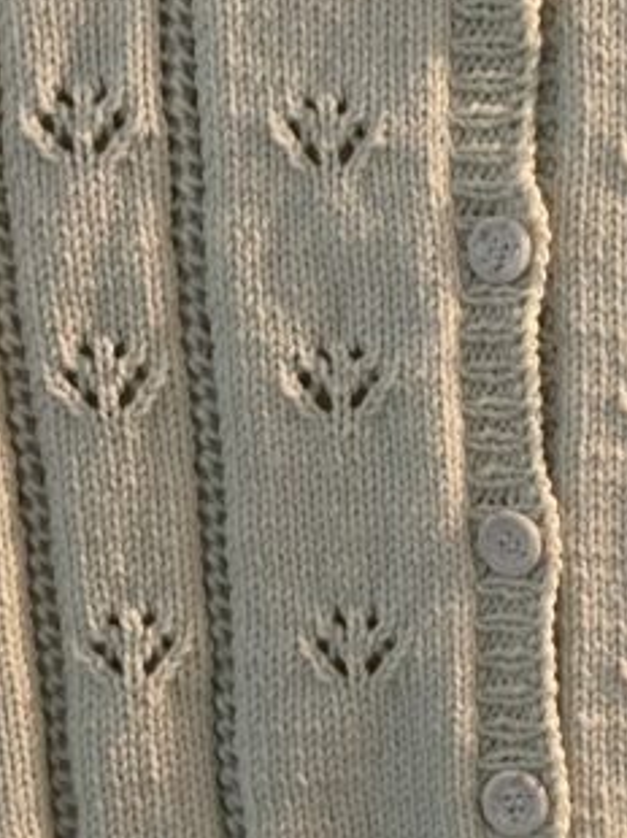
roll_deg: +1.6
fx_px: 2080
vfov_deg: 22.8
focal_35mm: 86
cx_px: 516
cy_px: 457
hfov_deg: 17.0
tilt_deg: -3.2
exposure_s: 1/30
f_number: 1.6
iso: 500
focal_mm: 4.2
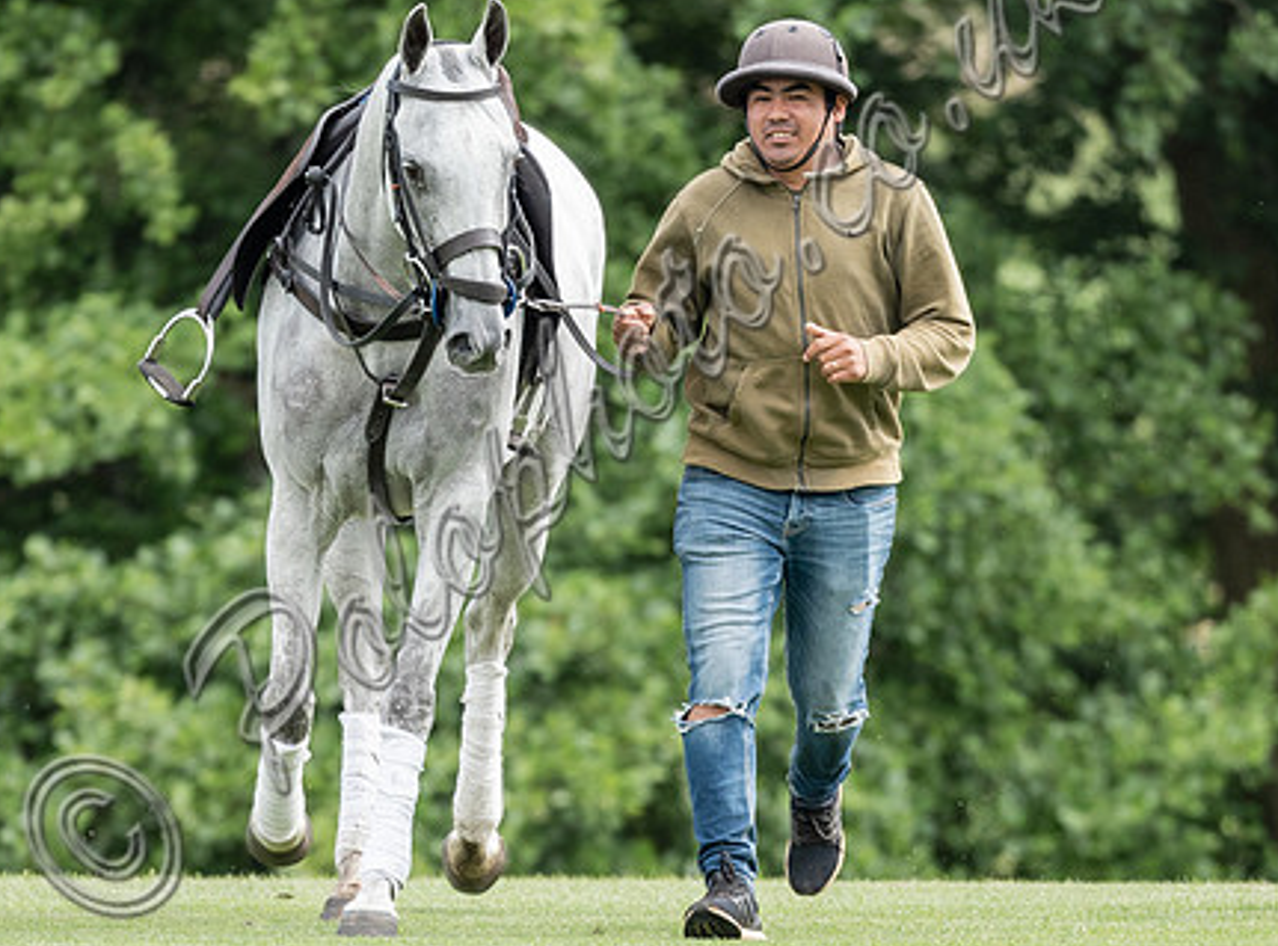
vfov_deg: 1.2
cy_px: 700
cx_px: 412
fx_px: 46814
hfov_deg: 1.6
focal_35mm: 1274
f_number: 4
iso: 400
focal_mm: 500
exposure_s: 1/1000
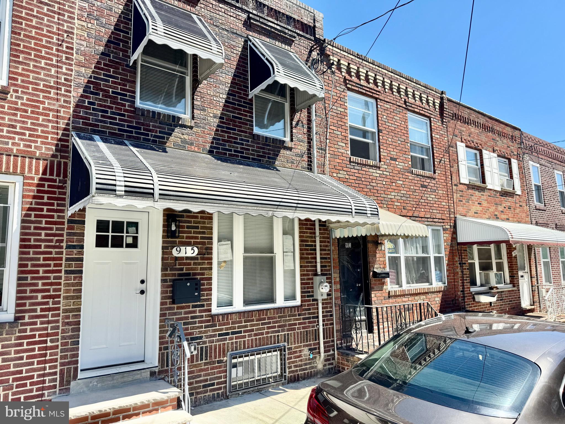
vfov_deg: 56.8
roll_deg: +1.7
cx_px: 282
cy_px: 212
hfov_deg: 71.6
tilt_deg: +6.8
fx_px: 392
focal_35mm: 24
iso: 80
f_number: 1.78
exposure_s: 1/3096
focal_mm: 6.76
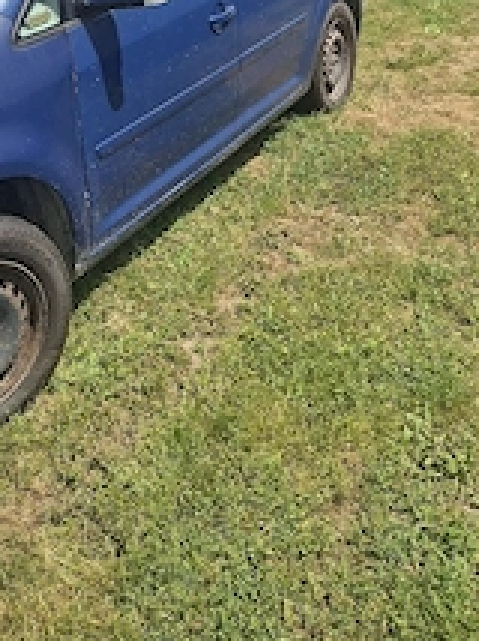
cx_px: 108
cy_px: 87
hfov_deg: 32.8
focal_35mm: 43
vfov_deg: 41.1
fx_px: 795
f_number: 1.8
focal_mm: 5.54
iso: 50
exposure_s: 1/1667
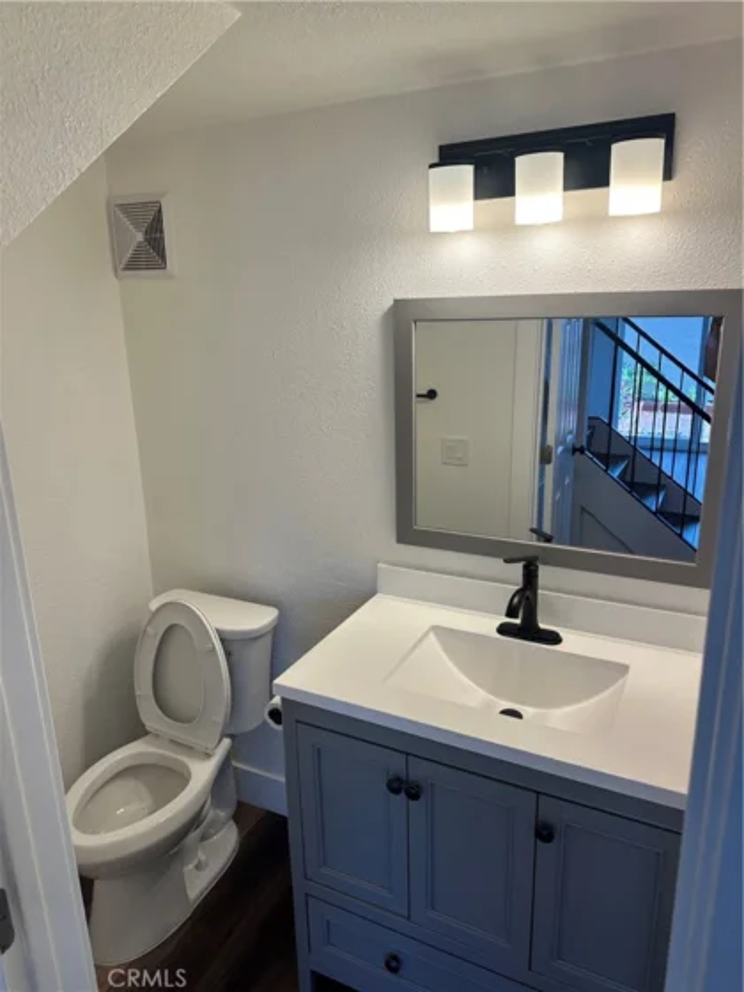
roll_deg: +1.4
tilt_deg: -14.9
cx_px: 372
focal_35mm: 24
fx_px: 688
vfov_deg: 71.6
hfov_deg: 56.8
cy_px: 496
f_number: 1.78
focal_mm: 6.86
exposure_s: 1/174
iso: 64
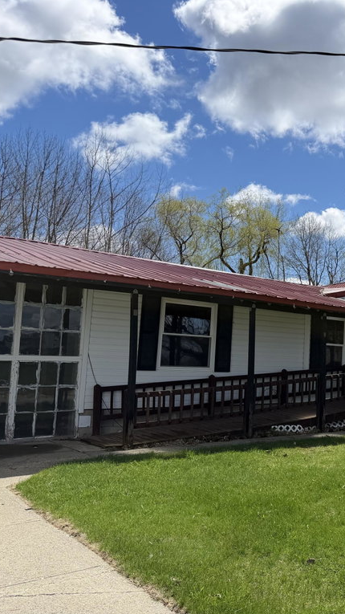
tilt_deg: +5.4
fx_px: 570
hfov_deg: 31.1
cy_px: 307
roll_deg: -0.5
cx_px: 347
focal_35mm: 35
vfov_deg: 56.6
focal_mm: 6.76
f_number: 1.78
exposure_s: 1/6173
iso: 100
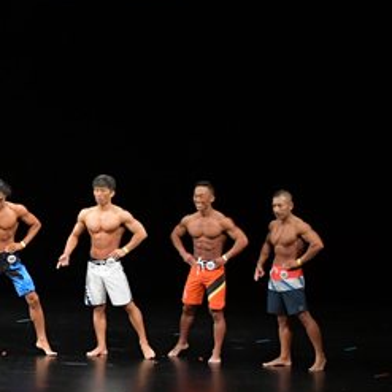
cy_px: 238
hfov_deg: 8.9
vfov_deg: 9.1
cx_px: -199
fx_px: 2460
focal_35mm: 192
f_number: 5.6
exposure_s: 1/400
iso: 3200
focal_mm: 48
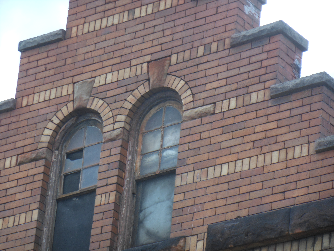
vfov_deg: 6.8
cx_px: 167
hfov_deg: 9.0
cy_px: 126
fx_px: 2113
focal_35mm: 219
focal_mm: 39.1
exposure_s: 1/100
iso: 80
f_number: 5.8
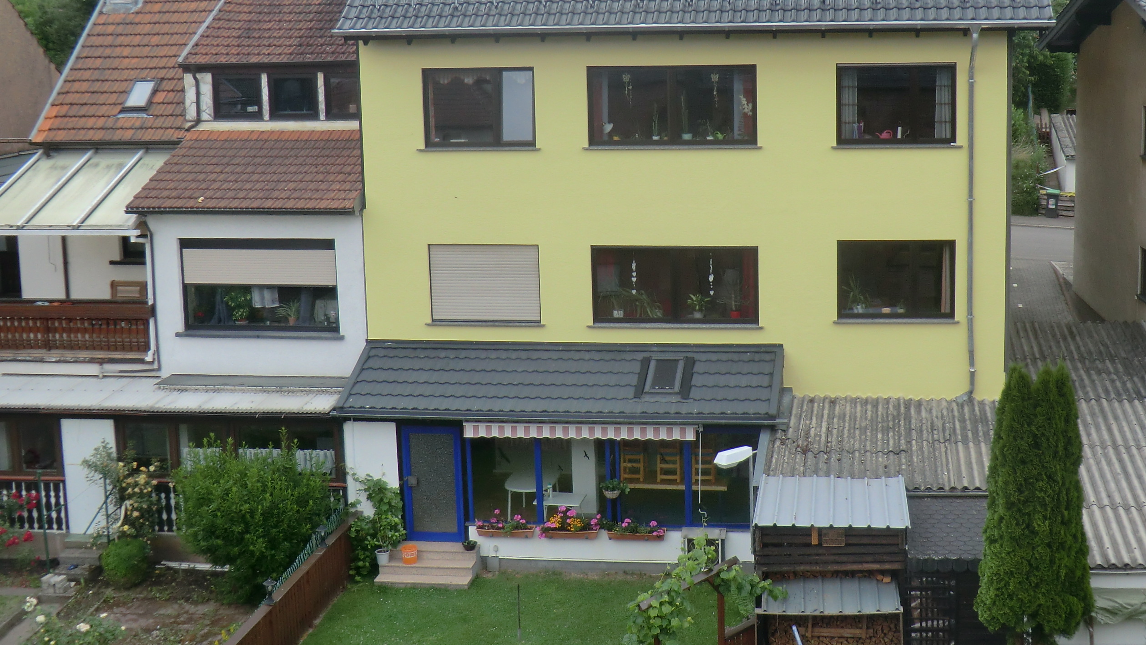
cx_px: 699
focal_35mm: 48
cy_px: 197
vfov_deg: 24.8
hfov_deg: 42.6
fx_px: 1459
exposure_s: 1/320
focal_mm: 6.1
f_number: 3.6
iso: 64
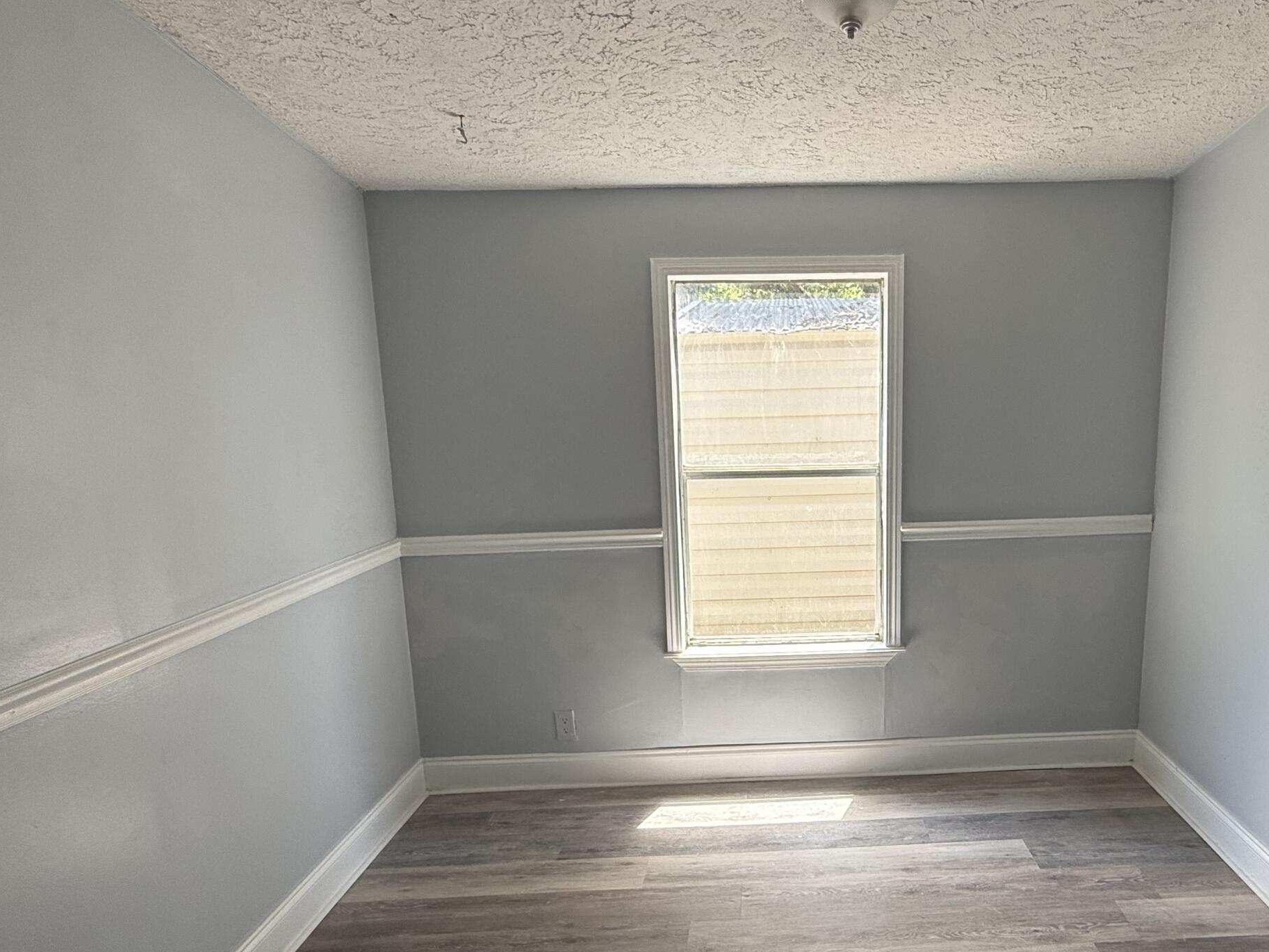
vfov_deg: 58.5
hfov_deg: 72.4
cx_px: 810
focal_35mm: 23
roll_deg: +0.7
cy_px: 564
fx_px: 843
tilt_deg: -10.7
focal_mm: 2.22
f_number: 2.2
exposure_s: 1/184
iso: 64
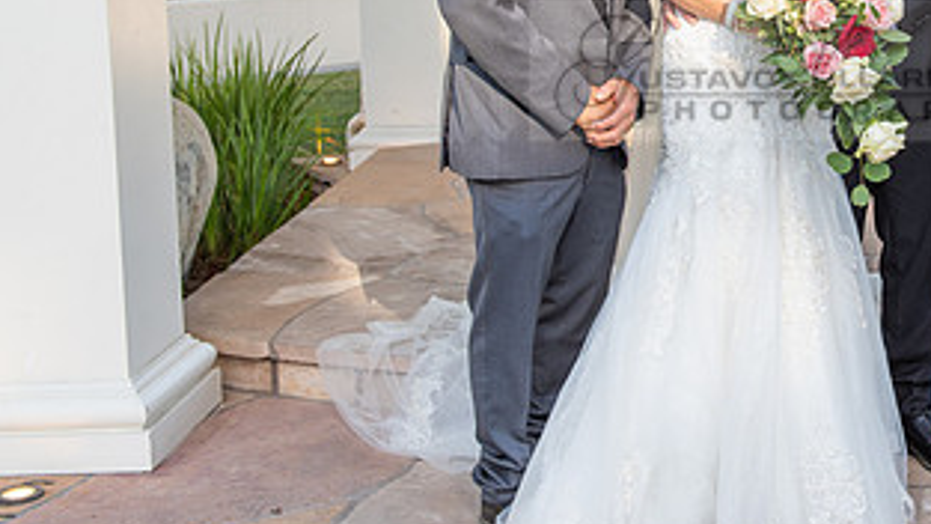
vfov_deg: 18.0
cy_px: 70
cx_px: 788
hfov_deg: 30.8
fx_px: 1629
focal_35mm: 66
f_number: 5.6
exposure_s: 1/160
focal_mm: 34
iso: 200
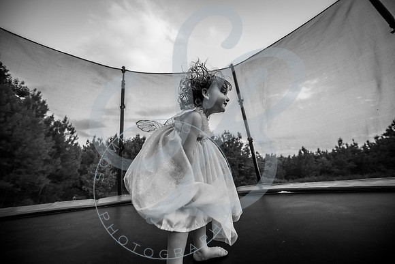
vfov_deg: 81.2
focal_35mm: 14
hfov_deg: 104.2
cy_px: 132
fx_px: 154
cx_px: 198
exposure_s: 1/1000
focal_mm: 14
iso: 100
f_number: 2.8
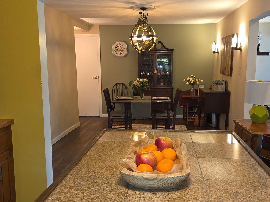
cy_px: 110
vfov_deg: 35.9
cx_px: 141
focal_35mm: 40
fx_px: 312
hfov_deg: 46.8
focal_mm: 5.4
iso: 125
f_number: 1.8
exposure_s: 1/24
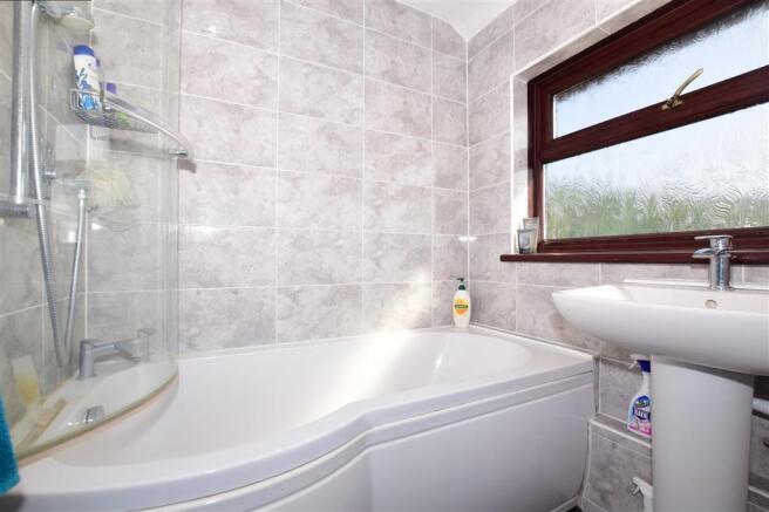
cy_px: 256
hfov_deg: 100.4
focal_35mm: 15
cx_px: 384
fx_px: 320
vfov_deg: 77.3
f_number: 16
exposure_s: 1/200
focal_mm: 10
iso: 400
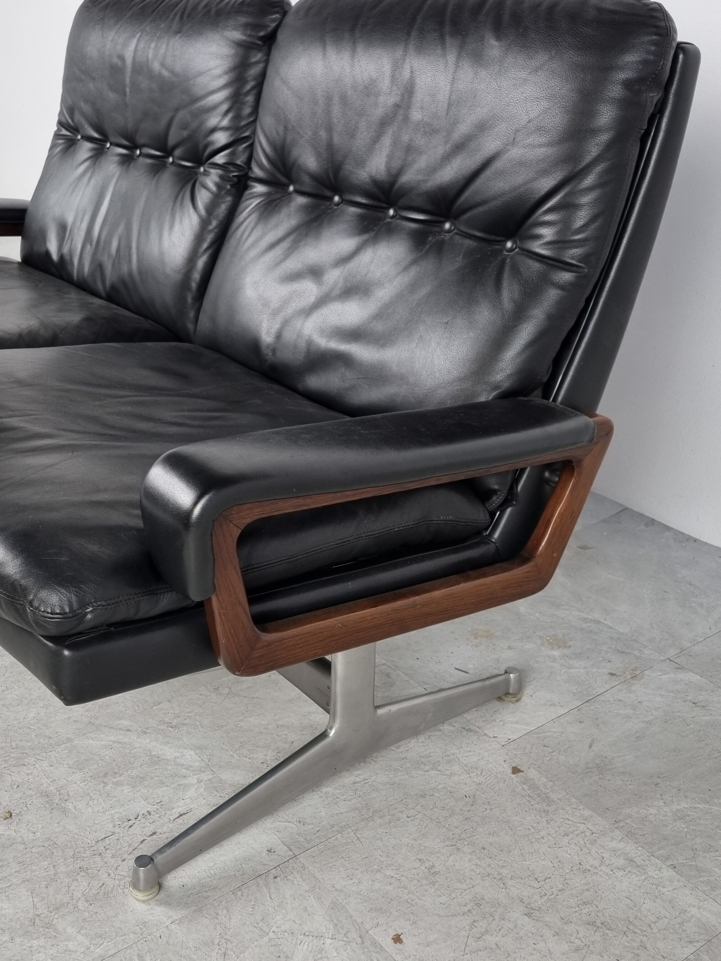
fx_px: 1083
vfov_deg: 47.9
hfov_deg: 36.6
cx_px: 268
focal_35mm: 39
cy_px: 463
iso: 125
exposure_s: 1/100
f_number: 1.8
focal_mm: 5.4
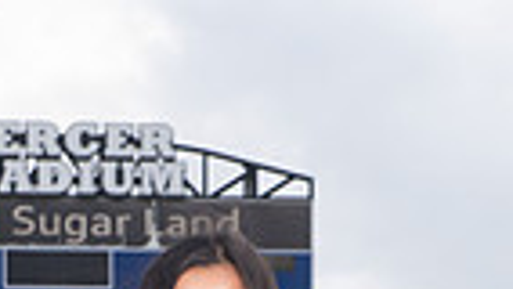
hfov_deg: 13.5
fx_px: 2164
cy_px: 809
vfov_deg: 7.0
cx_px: 170
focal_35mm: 159
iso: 125
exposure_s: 1/320
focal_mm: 48
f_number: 7.1
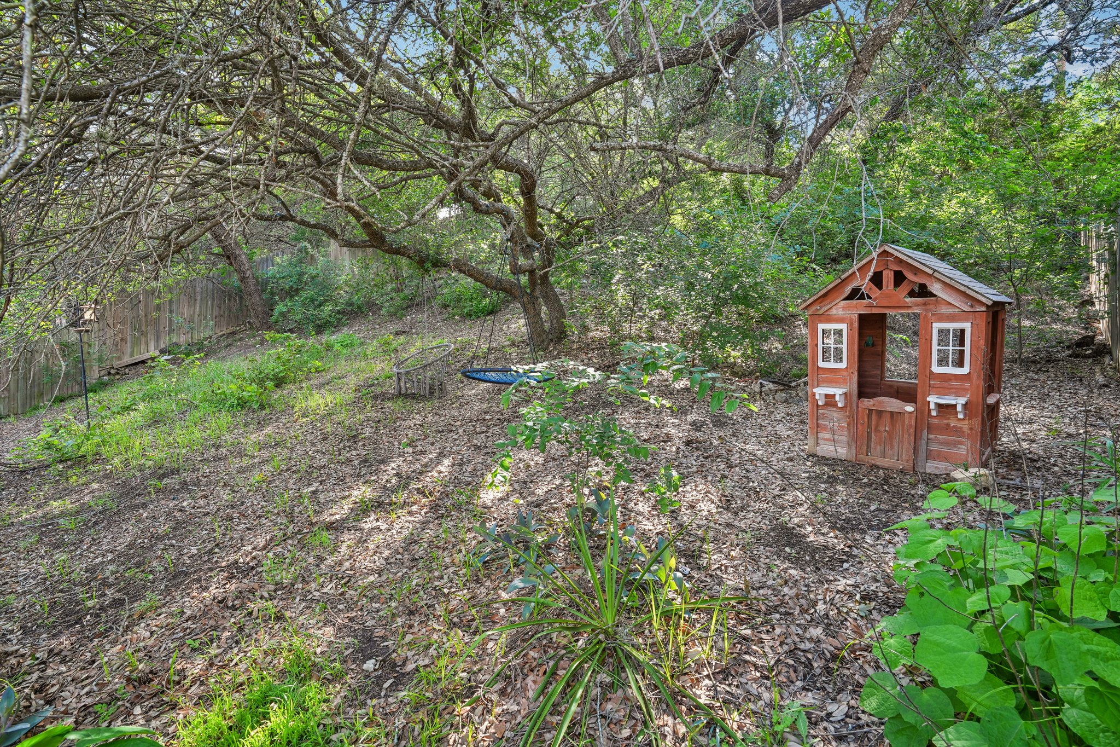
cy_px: 374
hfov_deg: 96.7
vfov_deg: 73.7
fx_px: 498
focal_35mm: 16
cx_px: 560
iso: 200
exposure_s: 1/20
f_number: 8
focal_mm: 16
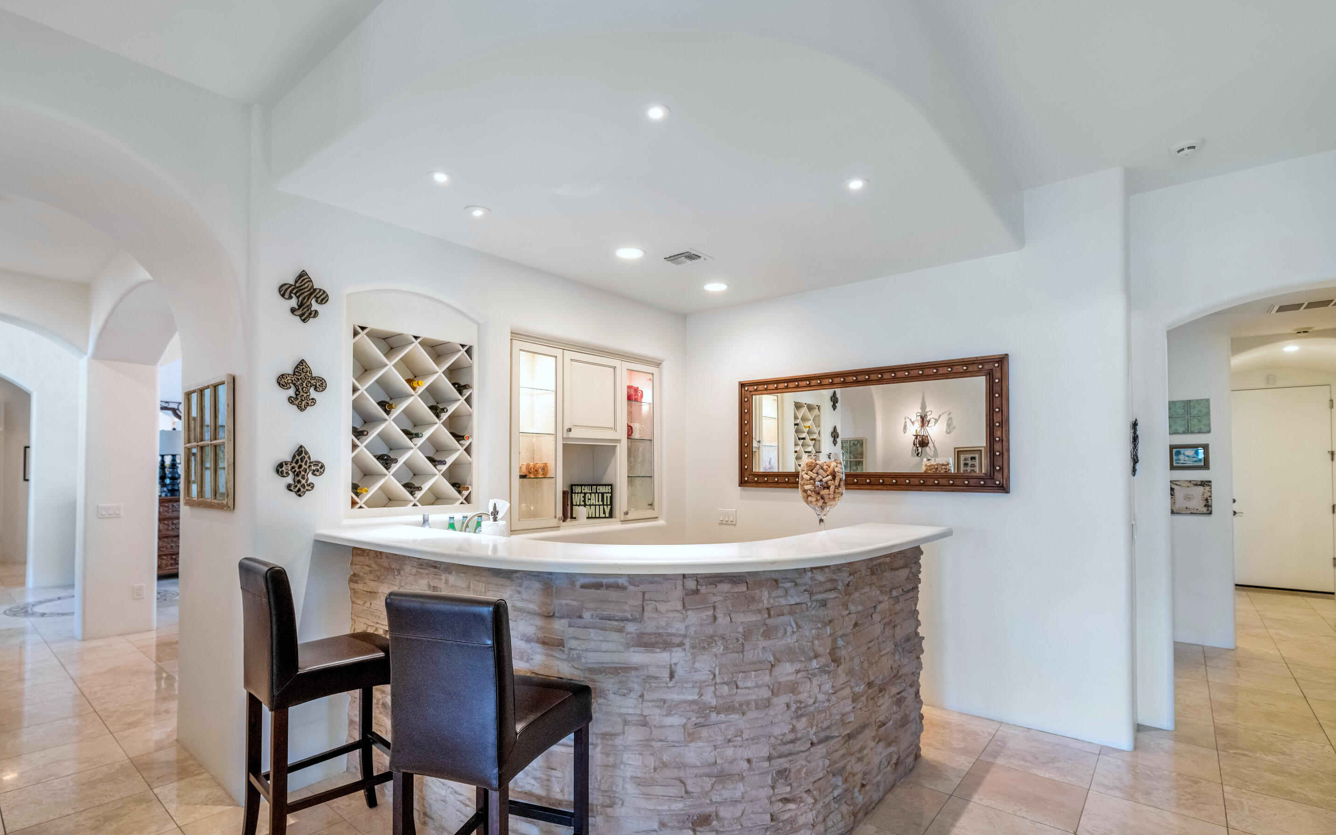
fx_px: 619
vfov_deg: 67.8
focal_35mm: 17
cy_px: 462
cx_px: 642
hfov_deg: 94.3
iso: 800
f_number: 4.5
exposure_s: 1/60
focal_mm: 16
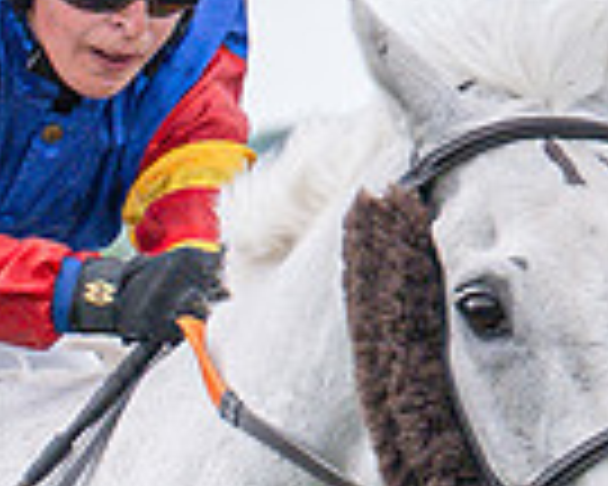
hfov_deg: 2.1
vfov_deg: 1.7
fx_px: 16303
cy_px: 623
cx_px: 1458
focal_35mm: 906
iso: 400
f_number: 4
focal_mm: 70
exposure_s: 1/1600
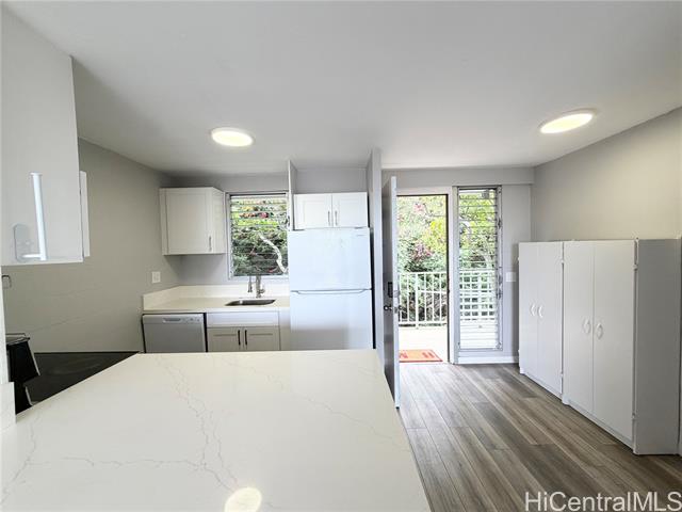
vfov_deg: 85.7
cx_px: 341
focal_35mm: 14
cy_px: 256
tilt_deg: -1.8
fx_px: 276
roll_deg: +1.4
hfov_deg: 102.1
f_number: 2.2
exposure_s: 1/120
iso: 80
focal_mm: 2.22
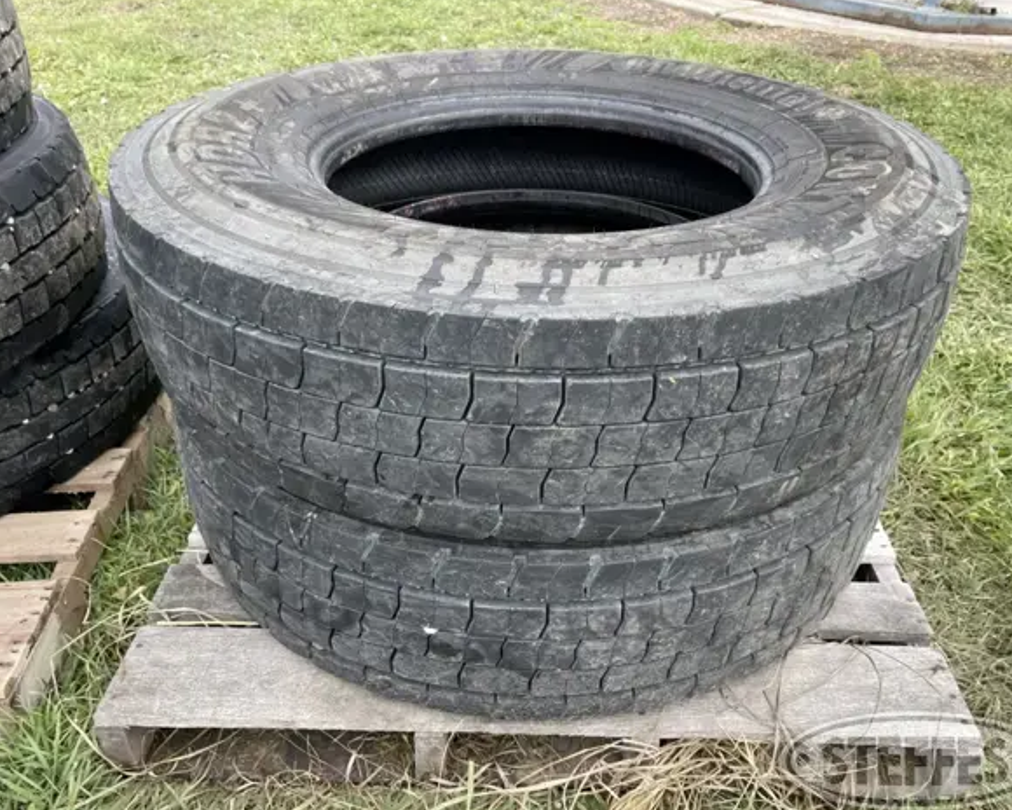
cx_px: 530
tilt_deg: -32.5
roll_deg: -1.5
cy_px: 412
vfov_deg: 51.5
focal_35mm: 28
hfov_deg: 62.2
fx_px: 839
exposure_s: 1/173
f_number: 1.6
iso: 32
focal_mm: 5.1
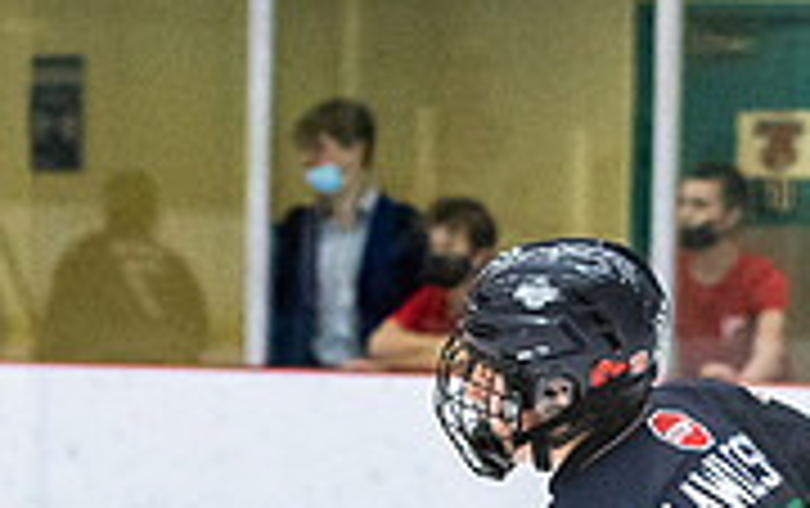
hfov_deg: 4.7
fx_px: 9902
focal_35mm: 448
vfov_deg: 2.9
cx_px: 697
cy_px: 721
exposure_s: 1/640
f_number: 2.8
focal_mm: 70
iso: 1800
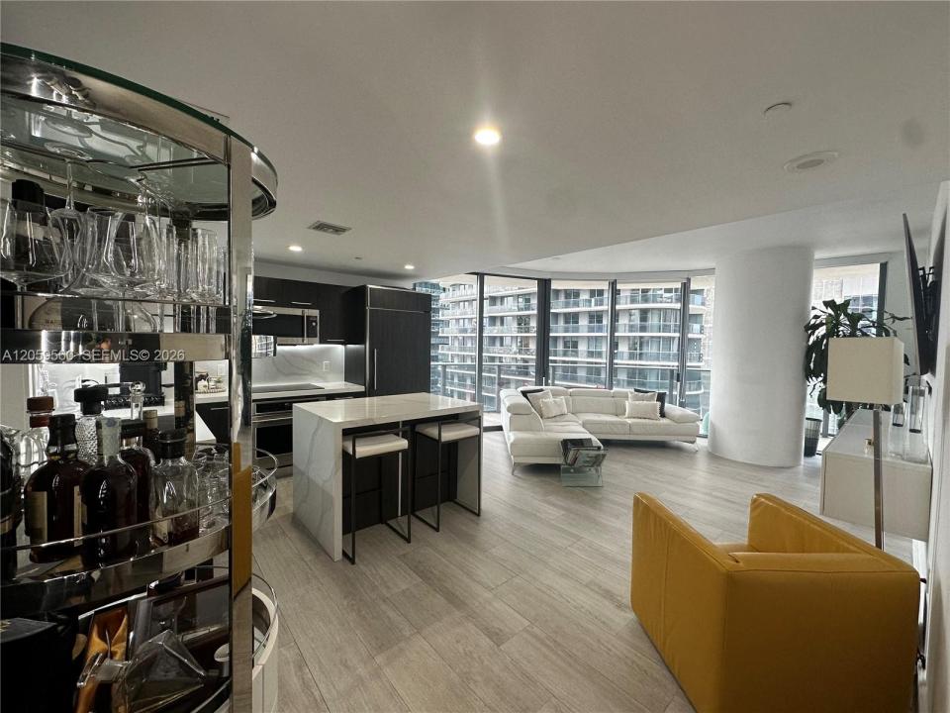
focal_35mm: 14
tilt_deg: -1.7
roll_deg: -1.6
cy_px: 356
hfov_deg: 102.1
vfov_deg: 85.7
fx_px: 384
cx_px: 475
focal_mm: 2.22
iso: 125
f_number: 2.2
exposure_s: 1/120
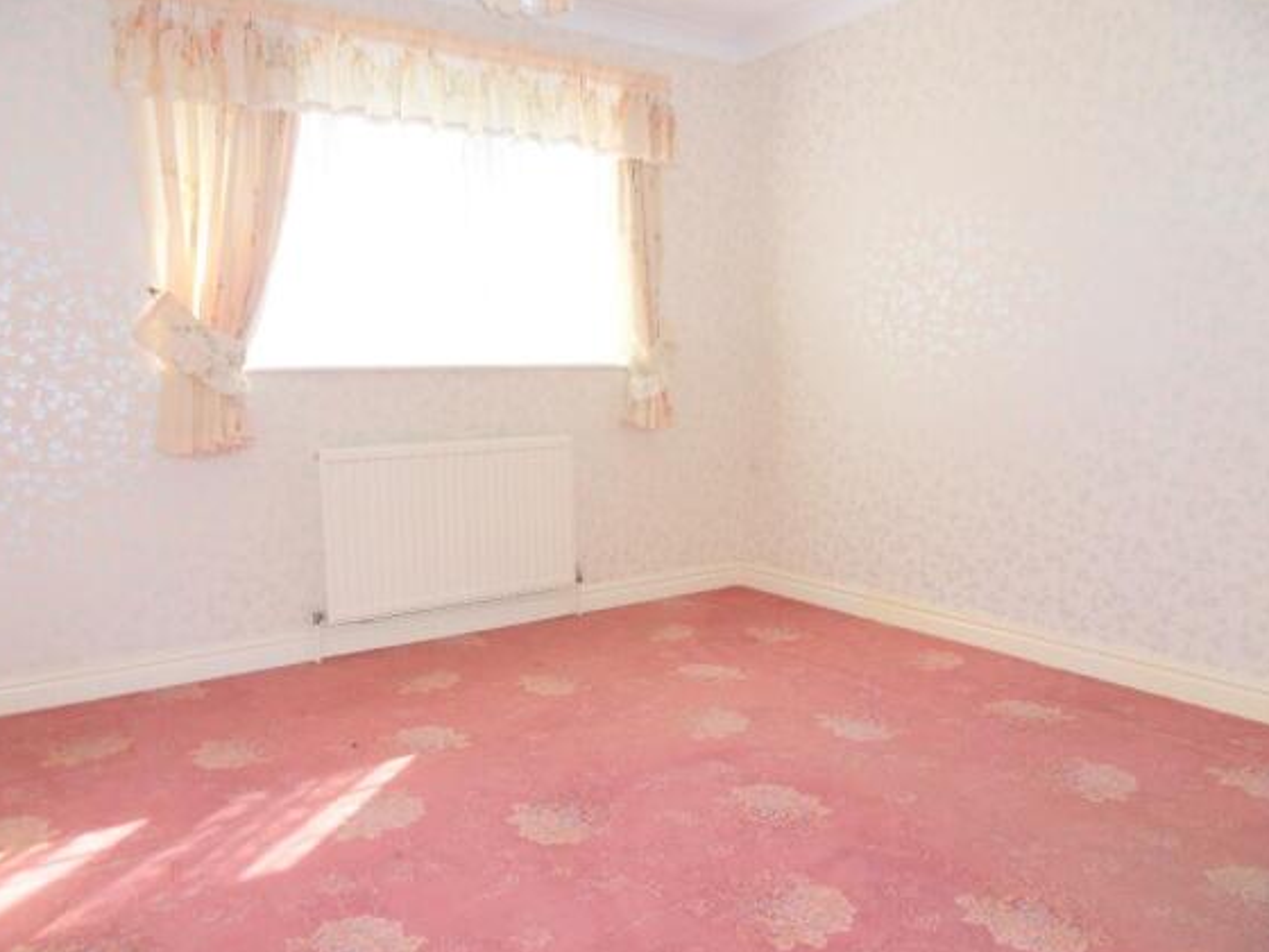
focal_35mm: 25
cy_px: 488
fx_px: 916
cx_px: 636
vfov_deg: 54.9
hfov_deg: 69.4
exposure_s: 1/180
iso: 80
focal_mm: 4.2
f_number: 3.3
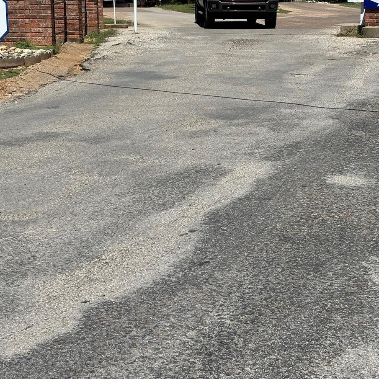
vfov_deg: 22.1
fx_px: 966
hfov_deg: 22.2
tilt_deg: -5.3
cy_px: 136
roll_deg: -1.6
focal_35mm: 78
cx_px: 154
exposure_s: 1/4255
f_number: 1.6
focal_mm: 5.96
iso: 40
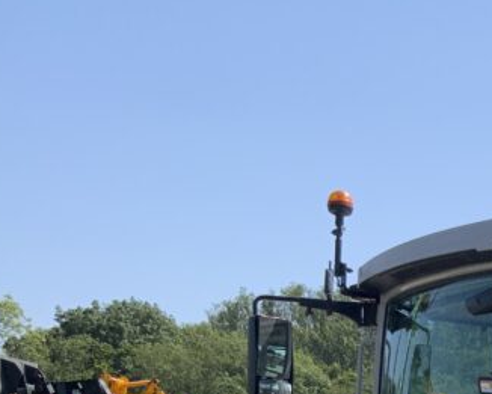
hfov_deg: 19.2
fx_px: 1296
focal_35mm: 89
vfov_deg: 16.1
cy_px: 562
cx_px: 702
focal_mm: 3
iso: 16
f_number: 1.8
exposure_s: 1/1730
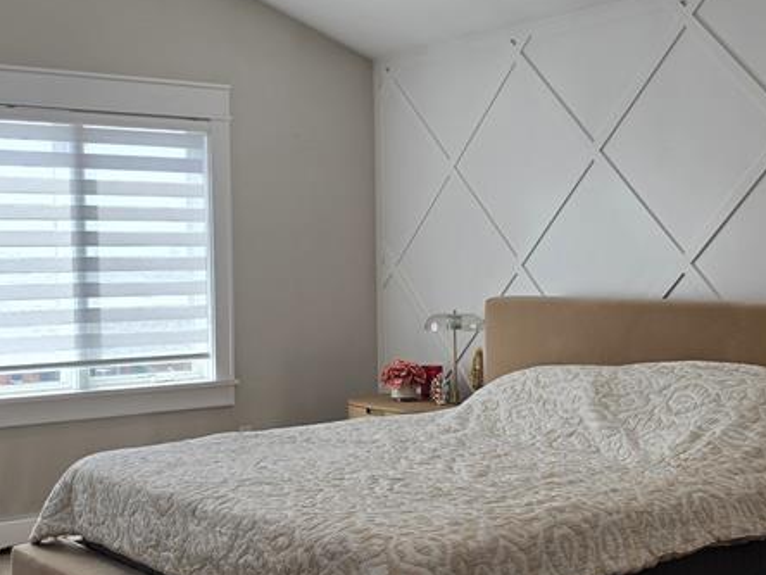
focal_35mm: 53
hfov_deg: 36.2
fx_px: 1173
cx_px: 373
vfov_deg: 27.5
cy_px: 319
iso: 10
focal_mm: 6.5
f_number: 1.4
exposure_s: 1/126
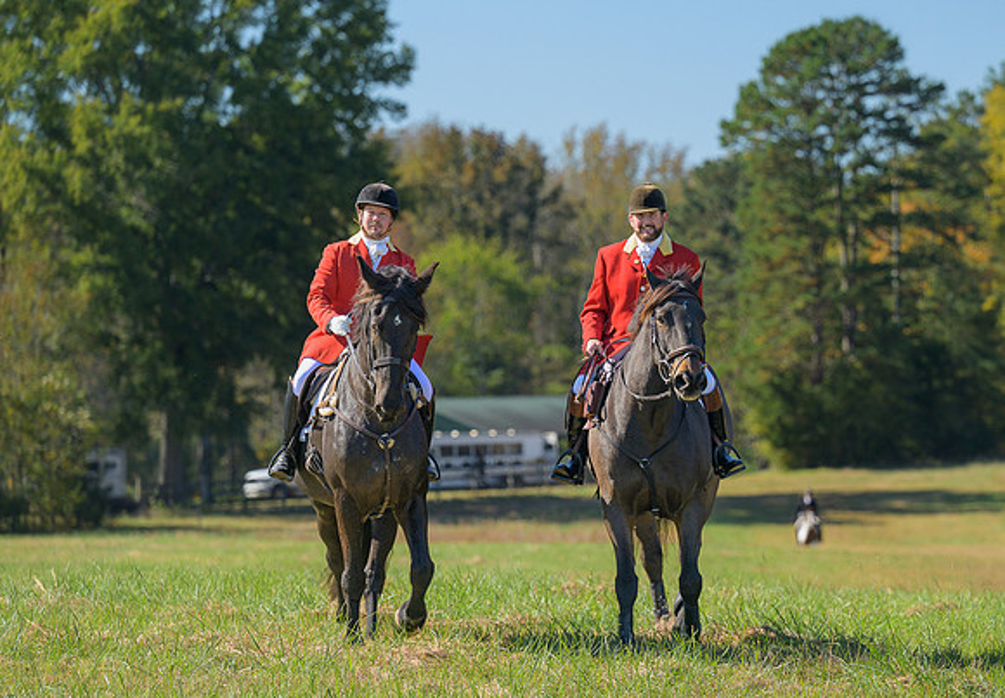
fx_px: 5592
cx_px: 614
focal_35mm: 198
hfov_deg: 10.3
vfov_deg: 7.1
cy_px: 335
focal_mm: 160
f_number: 4
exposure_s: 1/800
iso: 200
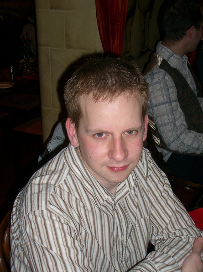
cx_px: 102
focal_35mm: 62
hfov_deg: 23.6
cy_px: 136
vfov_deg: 31.2
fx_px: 485
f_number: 3.5
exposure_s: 1/40
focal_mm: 10.2
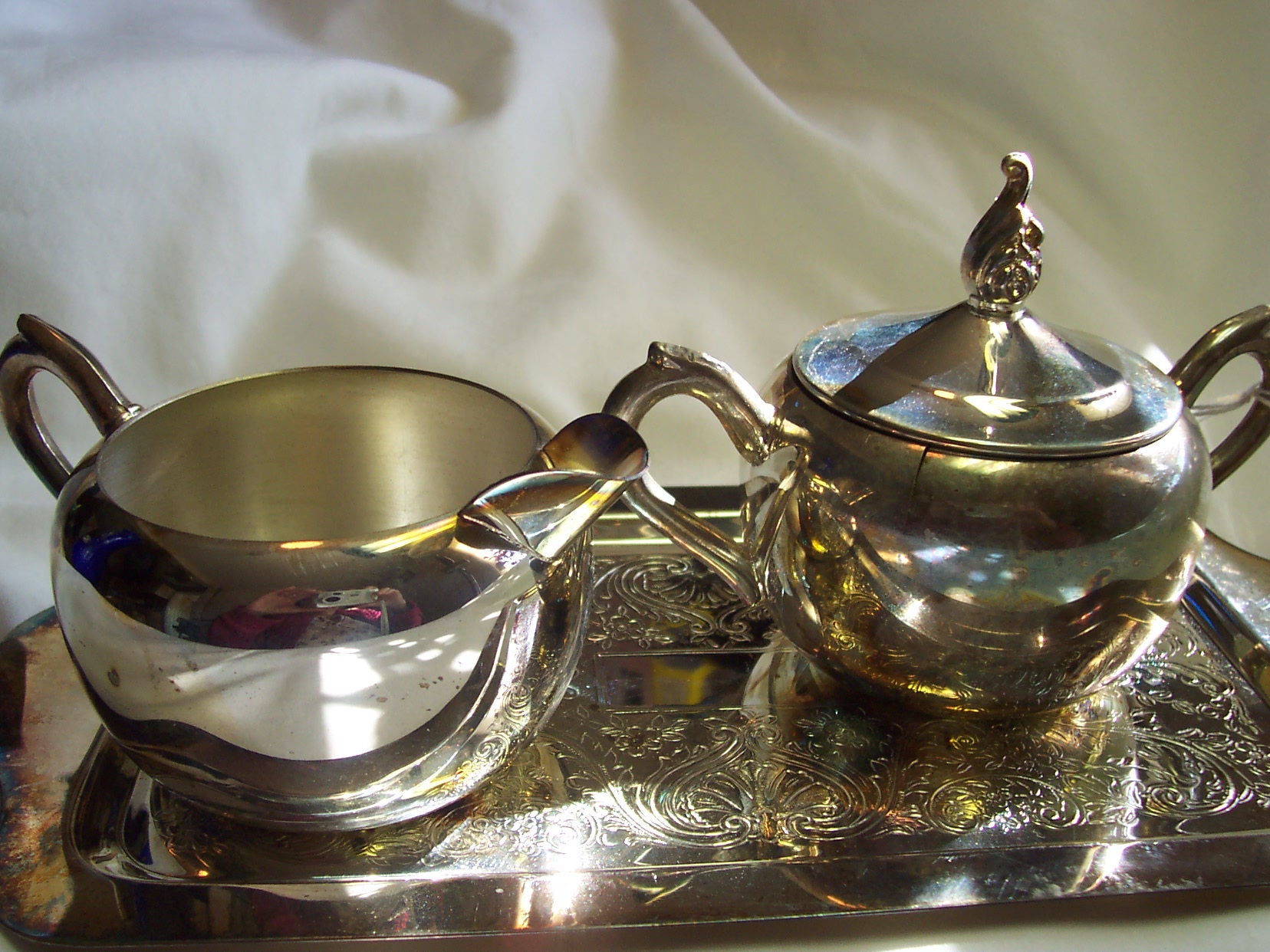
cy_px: 476
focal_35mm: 37
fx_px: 1357
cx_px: 635
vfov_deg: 38.7
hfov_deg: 50.1
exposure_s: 1/125
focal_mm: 5.6
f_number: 2.8
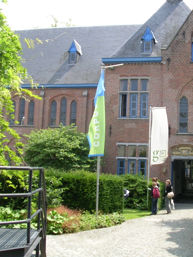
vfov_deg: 37.5
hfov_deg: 28.0
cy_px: 128
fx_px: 379
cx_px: 150
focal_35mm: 51
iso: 50
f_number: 5.6
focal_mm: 5.8
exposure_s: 1/110
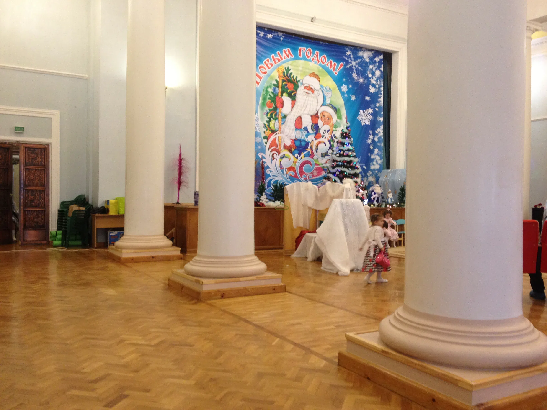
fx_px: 553
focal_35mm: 35
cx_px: 274
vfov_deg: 40.7
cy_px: 205
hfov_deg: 52.6
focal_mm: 4.28
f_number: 2.4
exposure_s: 1/20
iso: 160
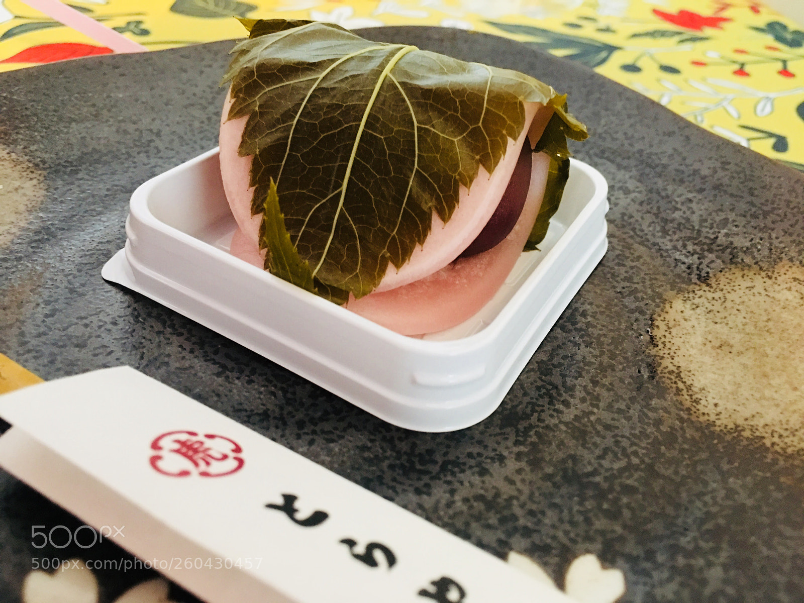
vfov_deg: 48.2
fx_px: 674
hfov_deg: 61.7
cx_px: 402
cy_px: 302
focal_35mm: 29
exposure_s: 1/4
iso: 64
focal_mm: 4.15
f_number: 2.2
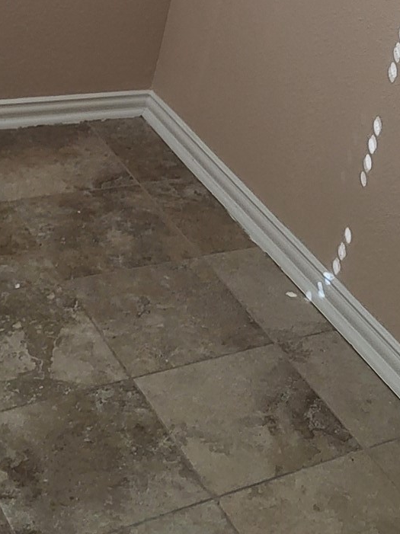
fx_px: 1172
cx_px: 407
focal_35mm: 76
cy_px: -75
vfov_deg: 23.8
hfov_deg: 18.8
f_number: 1.8
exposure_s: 1/60
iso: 200
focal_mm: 5.4
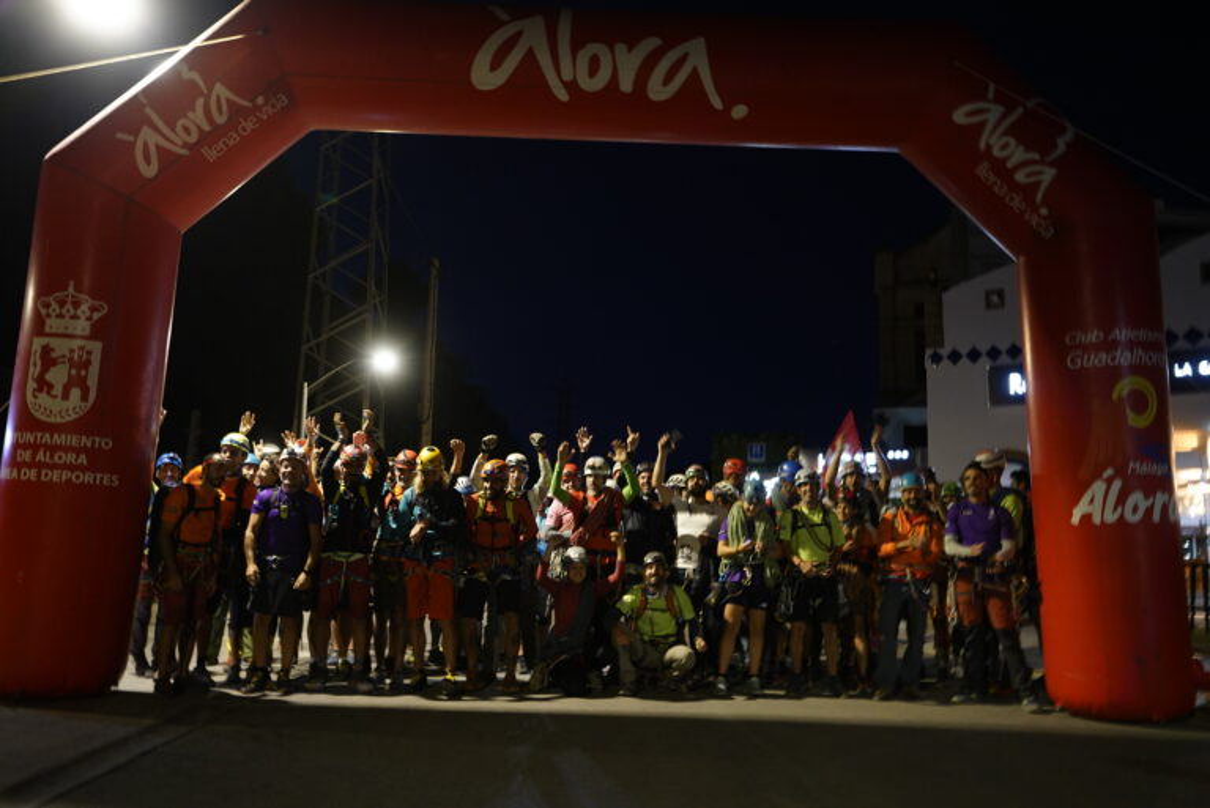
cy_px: 404
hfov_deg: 58.7
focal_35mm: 32
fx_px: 1076
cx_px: 605
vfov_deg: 41.2
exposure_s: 1/50
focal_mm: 32
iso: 3200
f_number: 2.8
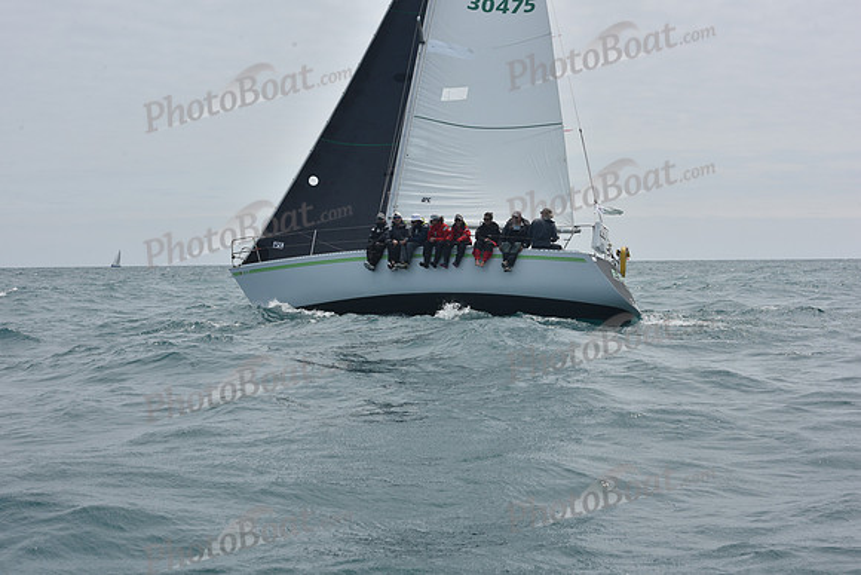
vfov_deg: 19.5
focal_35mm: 70
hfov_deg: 28.8
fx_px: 1674
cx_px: 430
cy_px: 288
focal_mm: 70
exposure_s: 1/800
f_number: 11
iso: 250
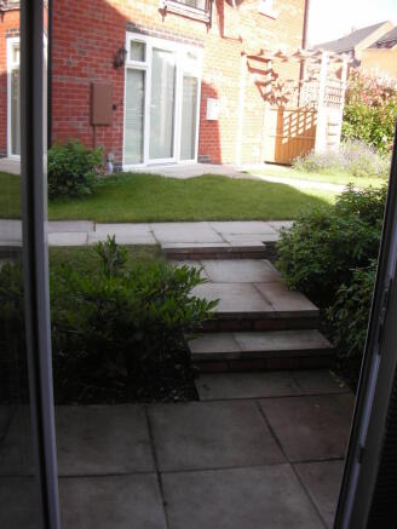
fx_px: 535
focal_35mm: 35
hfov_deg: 40.7
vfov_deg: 52.6
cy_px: 264
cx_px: 198
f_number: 3
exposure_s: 1/119
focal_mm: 5.8
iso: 50
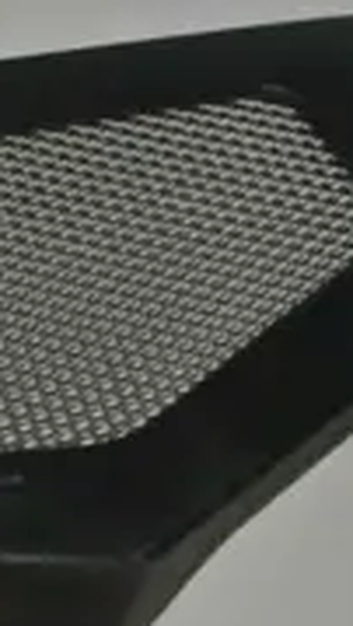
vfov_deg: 14.5
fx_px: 2457
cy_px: 343
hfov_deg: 7.9
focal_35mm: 148
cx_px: -280
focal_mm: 17.5
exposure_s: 1/60
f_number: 4.5
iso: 200
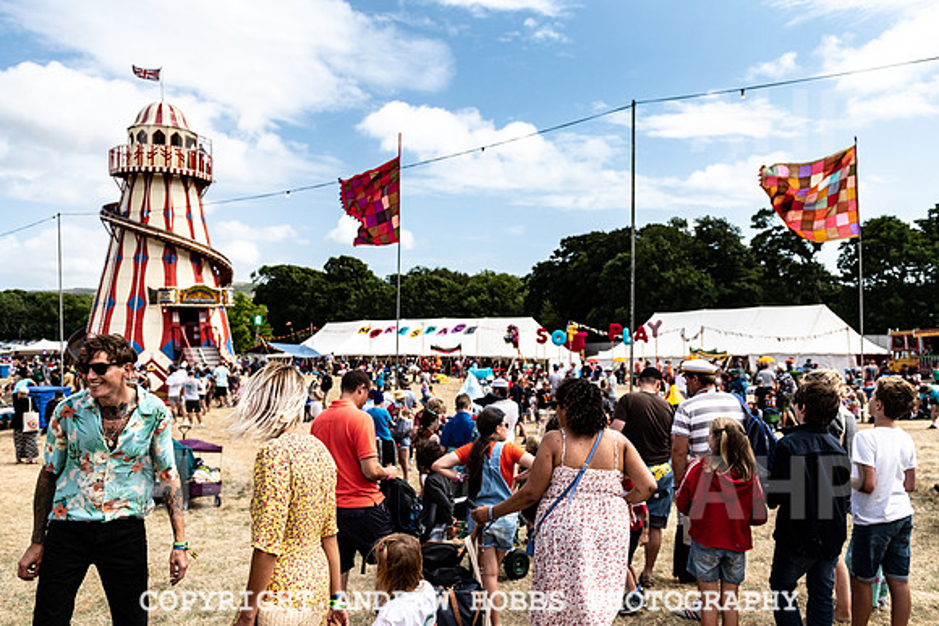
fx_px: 719
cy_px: 313
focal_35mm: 28
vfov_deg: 47.1
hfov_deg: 66.3
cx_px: 470
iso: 160
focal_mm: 26
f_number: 4
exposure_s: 1/4000
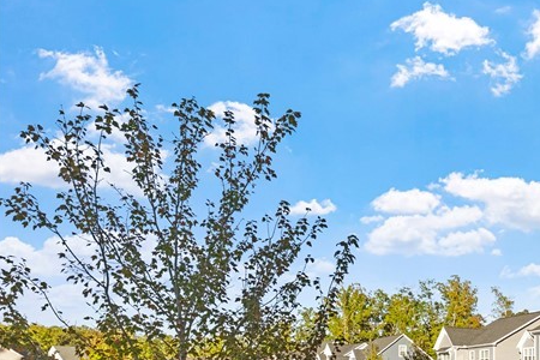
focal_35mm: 41
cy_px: 401
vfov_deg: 29.3
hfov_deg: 36.6
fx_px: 615
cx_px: 646
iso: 2000
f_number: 10
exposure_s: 1/200
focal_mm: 17
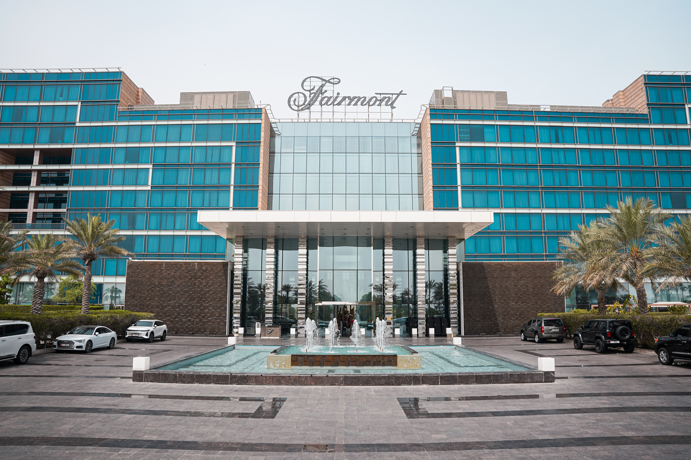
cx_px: 346
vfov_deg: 53.1
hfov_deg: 73.7
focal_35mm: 24
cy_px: 230
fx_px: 461
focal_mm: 24
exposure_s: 1/3200
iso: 200
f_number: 3.5
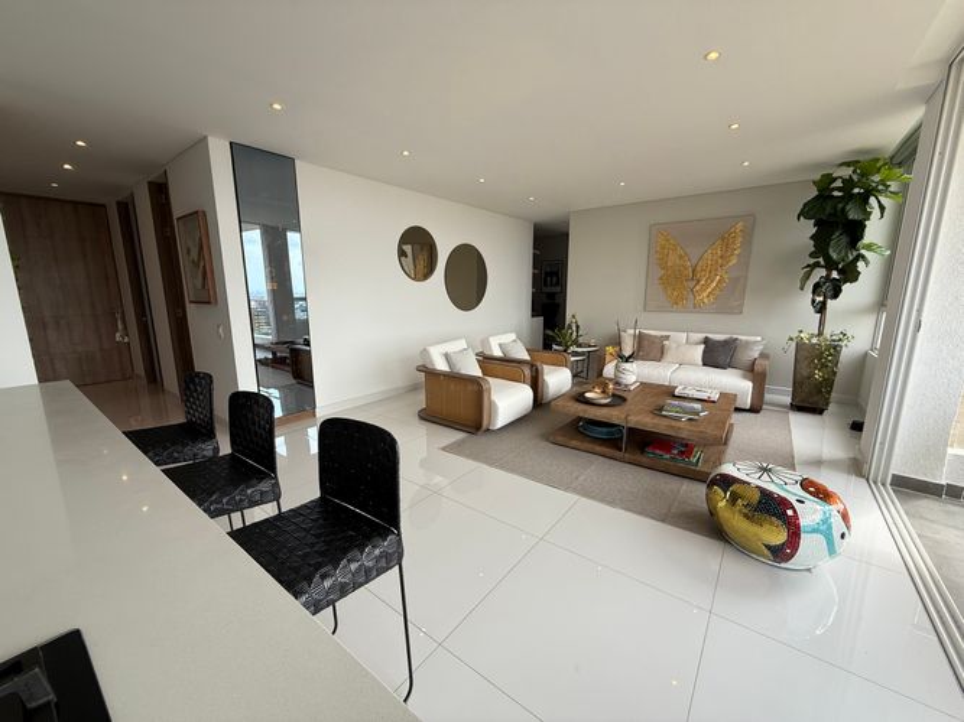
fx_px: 390
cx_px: 482
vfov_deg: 85.7
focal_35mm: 14
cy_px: 361
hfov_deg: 102.1
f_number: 2.2
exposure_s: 1/308
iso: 64
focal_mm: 2.22
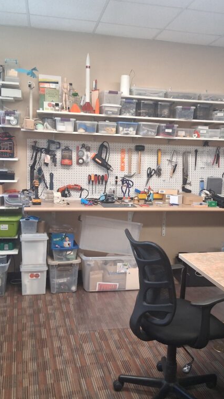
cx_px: 147
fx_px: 401
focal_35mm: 38
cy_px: 199
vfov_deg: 52.8
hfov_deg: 31.0
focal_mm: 3.98
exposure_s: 1/60
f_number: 1.8
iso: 320
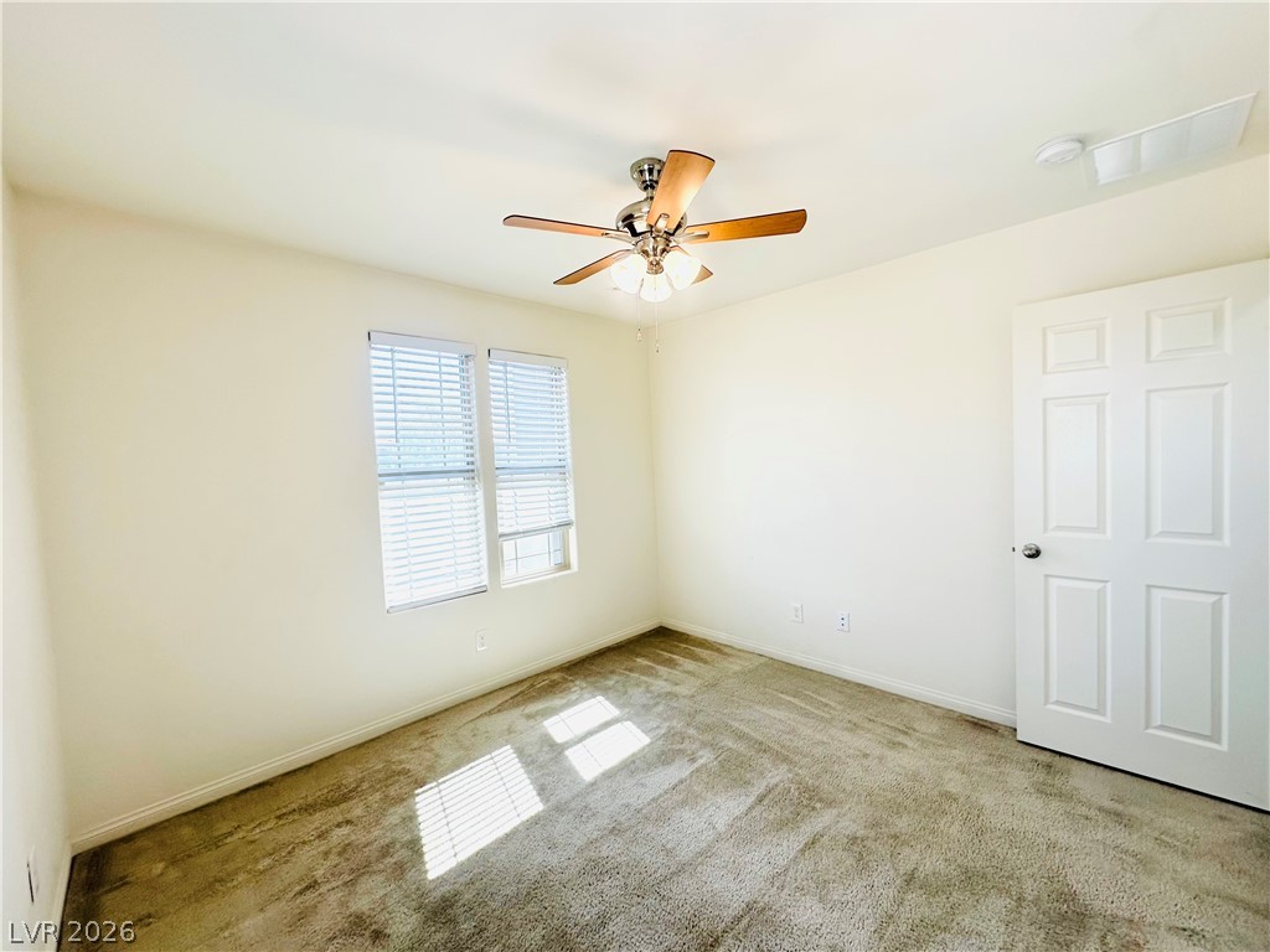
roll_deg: +1.7
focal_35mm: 14
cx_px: 635
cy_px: 476
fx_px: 514
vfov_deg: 85.7
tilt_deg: -3.1
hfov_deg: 102.1
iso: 40
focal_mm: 2.22
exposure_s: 1/150
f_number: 2.2
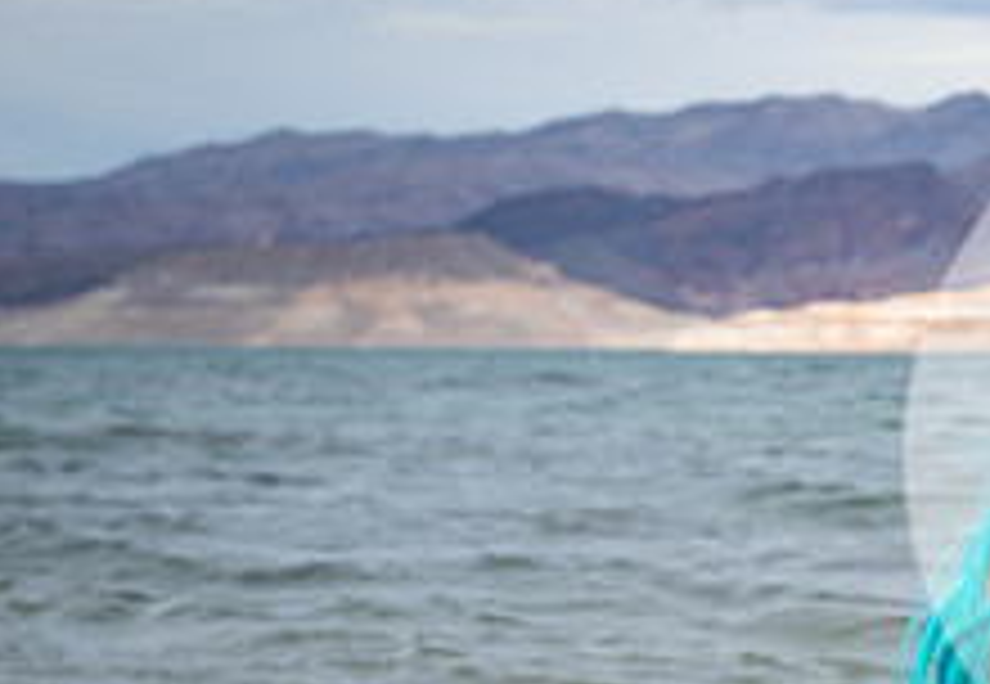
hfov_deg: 13.8
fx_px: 3893
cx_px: 1404
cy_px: 819
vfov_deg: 9.9
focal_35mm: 140
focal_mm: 47
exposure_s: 1/200
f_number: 6.3
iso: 64
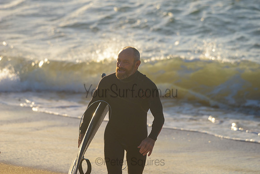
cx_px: 130
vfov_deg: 5.1
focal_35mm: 270
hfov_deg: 7.6
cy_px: 87
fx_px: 1950
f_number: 5.6
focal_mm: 270
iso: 400
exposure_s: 1/2000
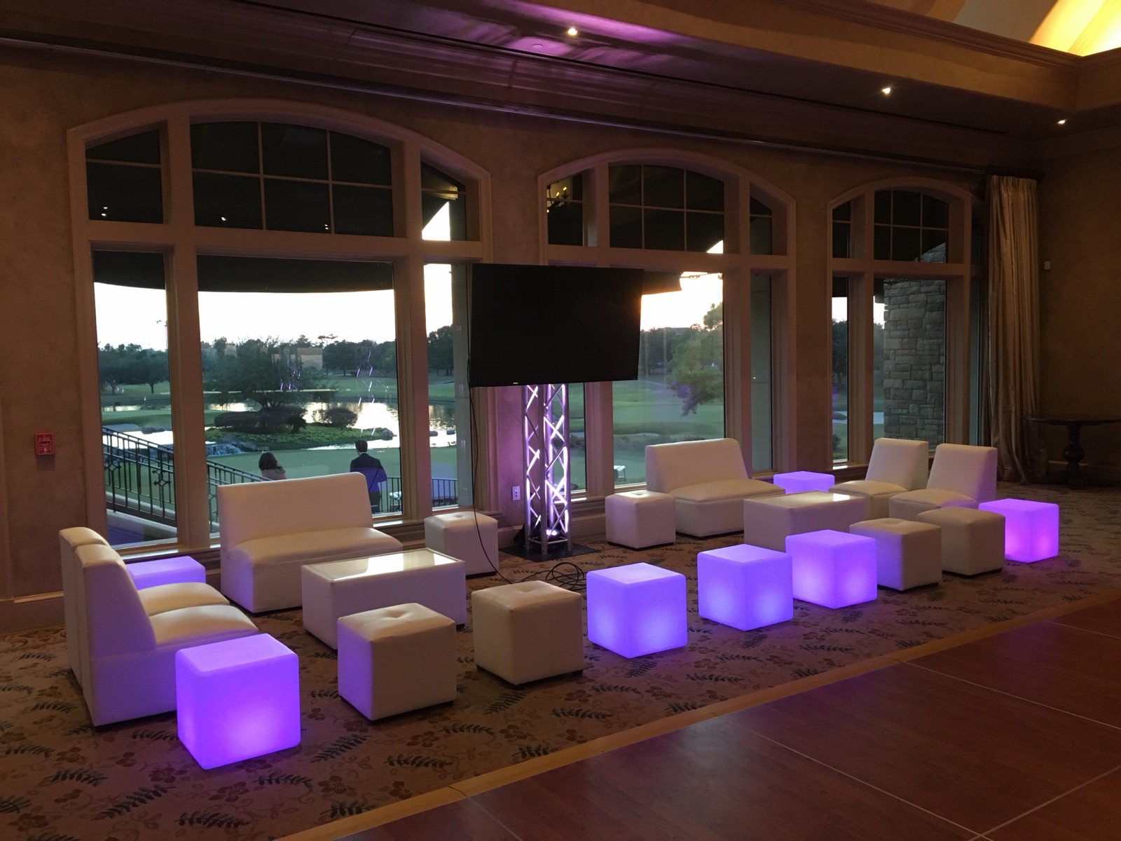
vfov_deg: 48.2
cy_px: 420
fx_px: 939
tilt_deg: -4.0
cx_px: 560
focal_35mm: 29
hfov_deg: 61.7
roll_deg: +1.0
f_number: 2.2
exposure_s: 1/30
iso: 125
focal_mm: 4.15
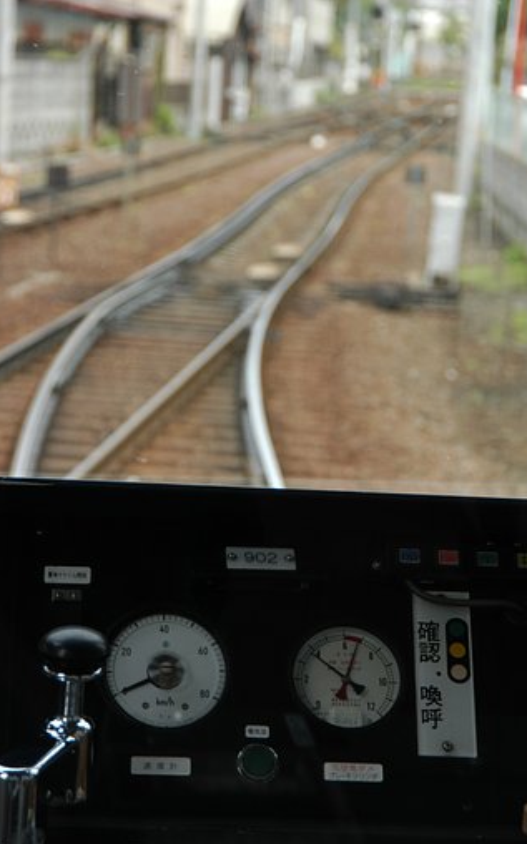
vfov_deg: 18.1
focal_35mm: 116
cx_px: 278
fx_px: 2658
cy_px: 424
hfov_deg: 11.3
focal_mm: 75
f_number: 5.6
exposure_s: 1/160
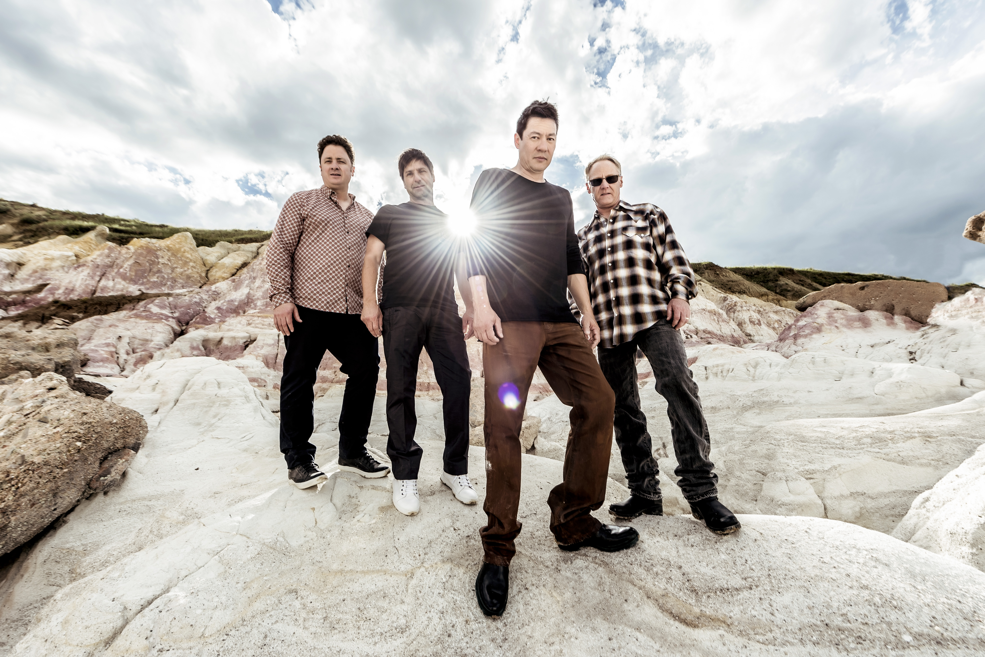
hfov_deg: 100.4
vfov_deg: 77.3
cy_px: 328
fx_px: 410
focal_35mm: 15
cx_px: 492
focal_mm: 15
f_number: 8
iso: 125
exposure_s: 1/320
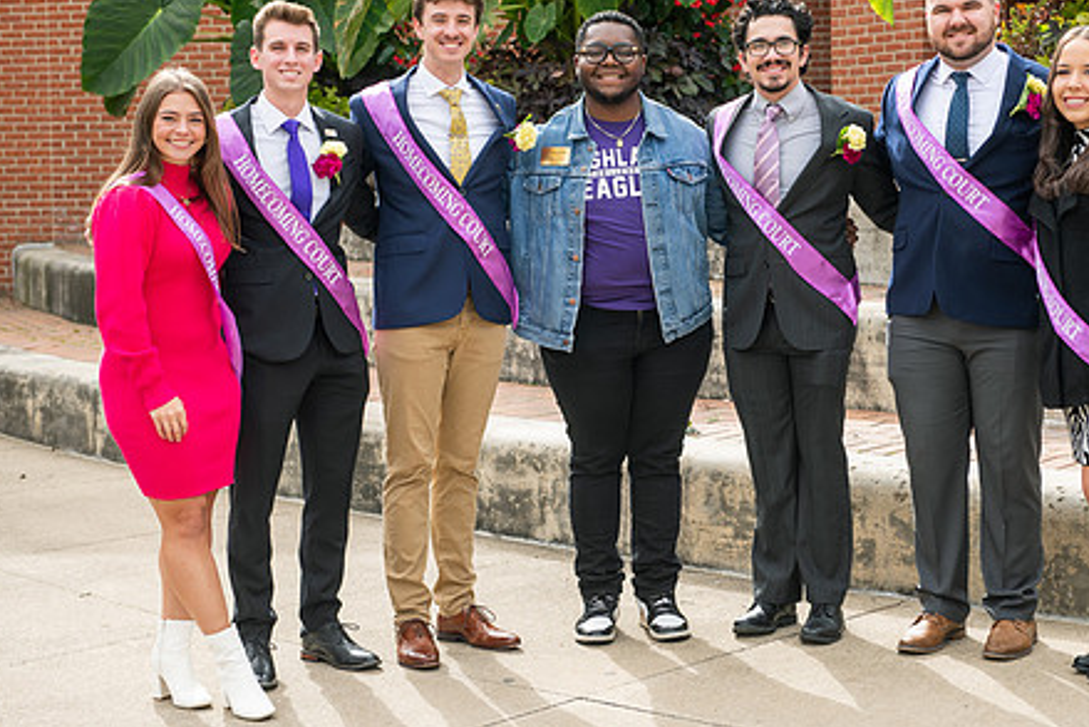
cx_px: 623
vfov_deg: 18.4
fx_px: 2239
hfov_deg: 27.3
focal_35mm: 74
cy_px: 254
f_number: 4.5
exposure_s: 1/320
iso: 125
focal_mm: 56
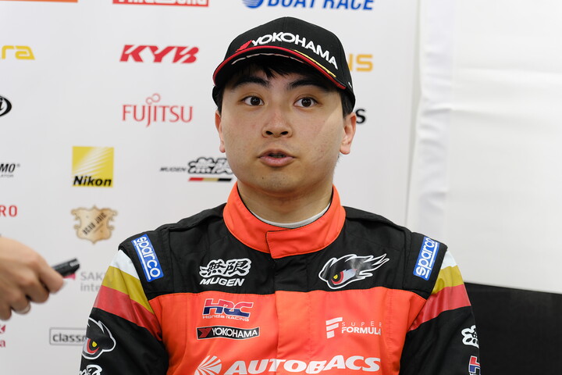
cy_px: 188
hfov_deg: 20.8
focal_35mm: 98
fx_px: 1530
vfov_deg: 14.0
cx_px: 281
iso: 250
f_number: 2.8
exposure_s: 1/52
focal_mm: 65.4
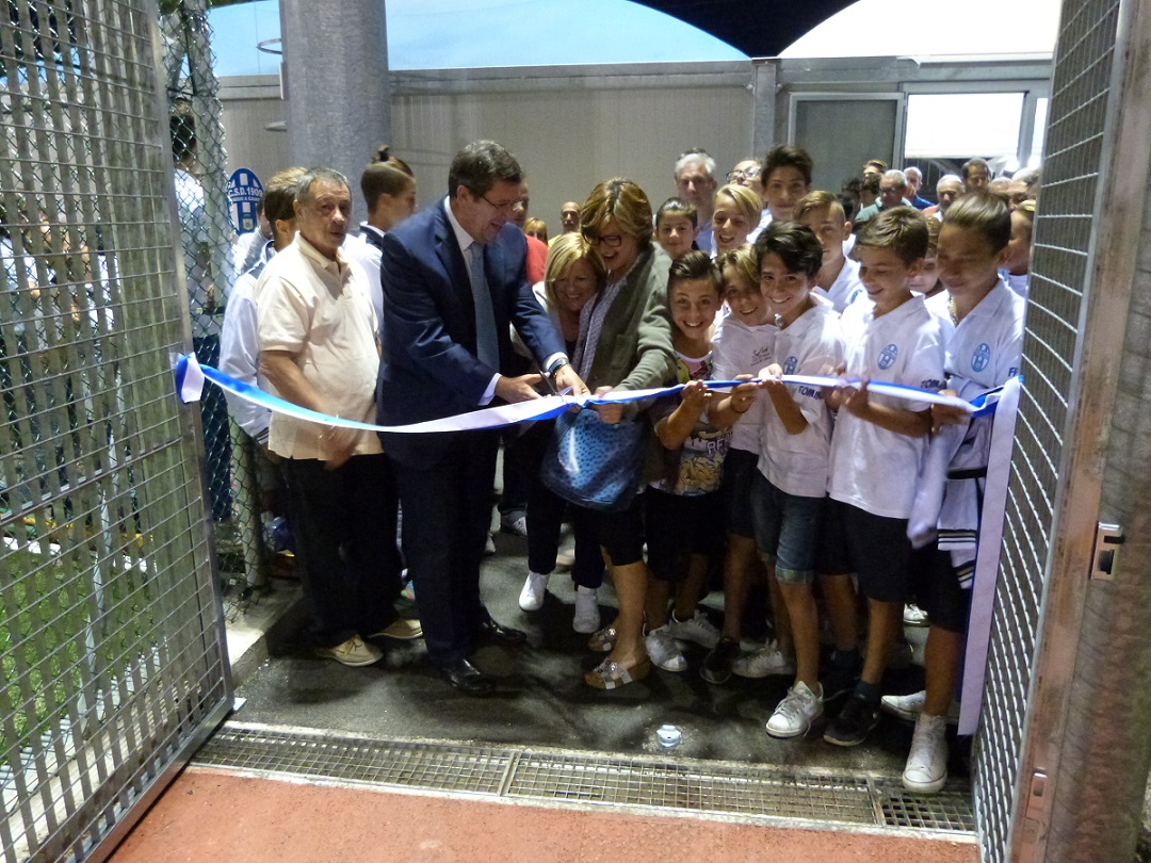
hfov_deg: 69.4
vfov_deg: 54.9
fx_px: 831
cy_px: 432
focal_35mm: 25
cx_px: 576
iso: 800
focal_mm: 4.5
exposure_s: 1/15
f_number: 2.8
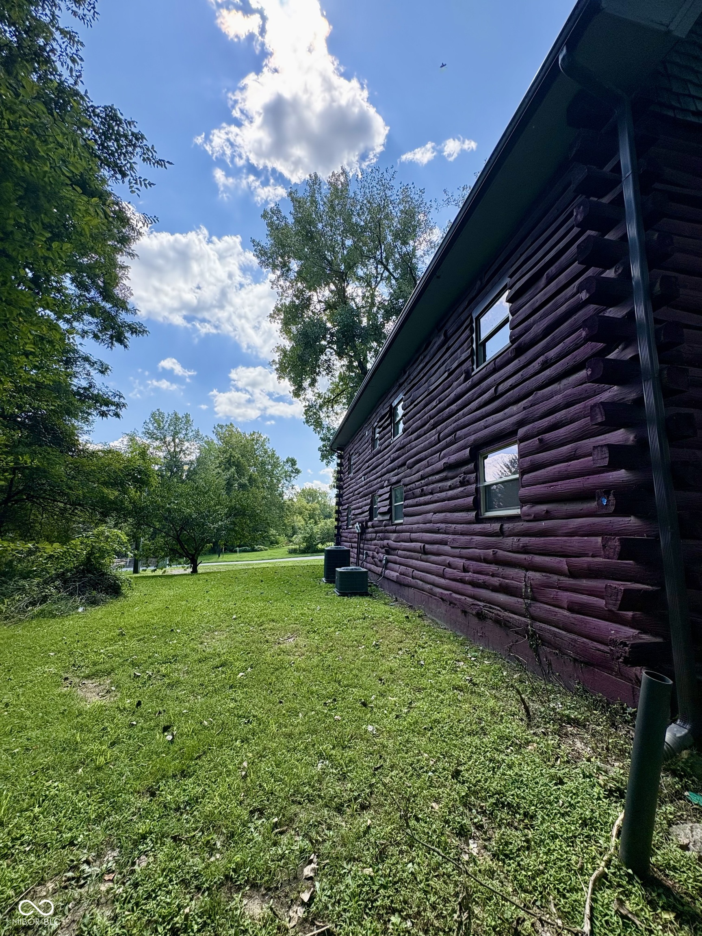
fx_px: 379
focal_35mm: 14
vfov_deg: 102.1
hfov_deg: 85.7
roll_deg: -1.8
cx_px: 351
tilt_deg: +11.0
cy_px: 468
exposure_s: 1/771
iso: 64
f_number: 2.2
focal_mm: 2.22
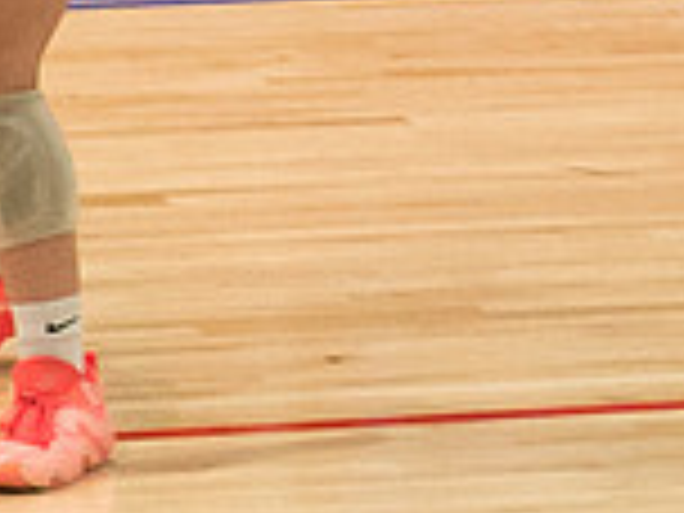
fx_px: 15669
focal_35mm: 793
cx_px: 1202
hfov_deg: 2.5
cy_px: 79
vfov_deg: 1.9
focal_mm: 75
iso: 3200
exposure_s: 1/1000
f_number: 2.8
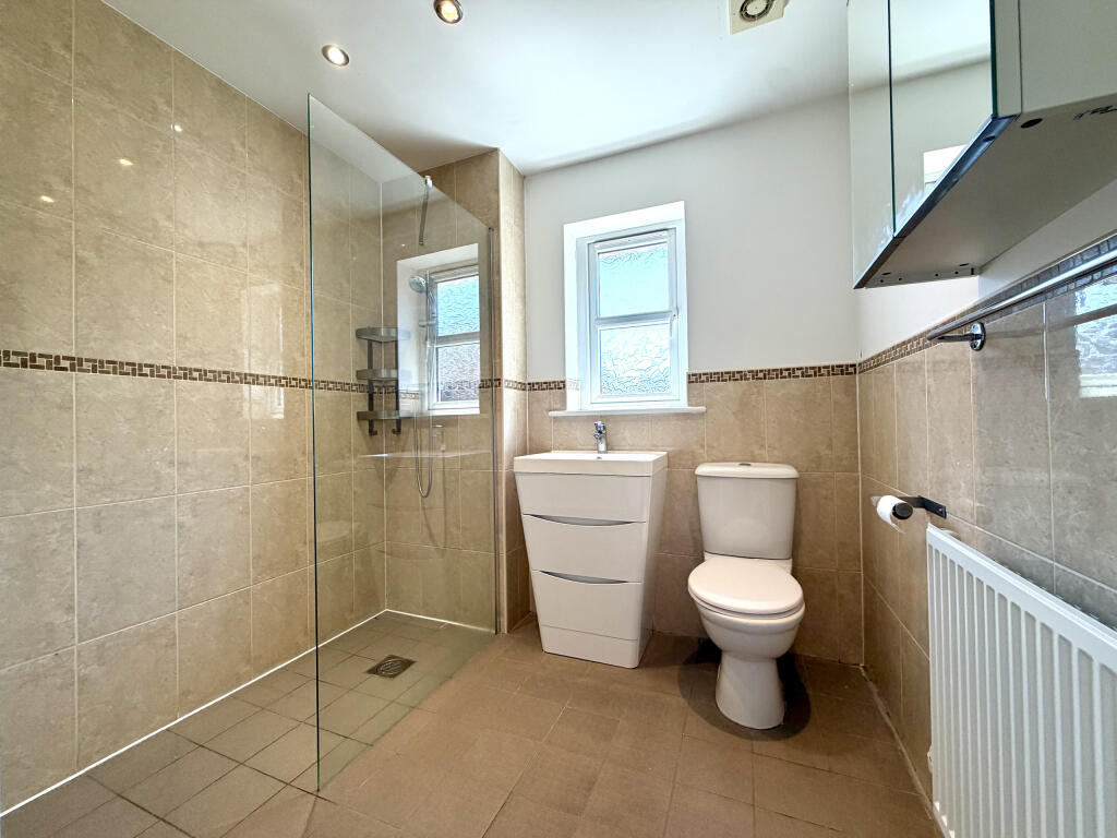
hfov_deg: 102.1
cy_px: 419
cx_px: 558
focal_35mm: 14
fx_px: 452
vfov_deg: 85.7
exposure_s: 1/100
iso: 100
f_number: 2.2
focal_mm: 2.22
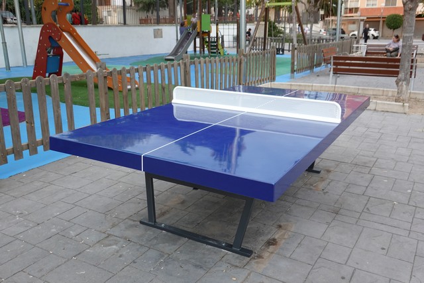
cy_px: 142
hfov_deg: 55.8
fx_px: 401
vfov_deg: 38.9
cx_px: 212
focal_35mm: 34
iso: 320
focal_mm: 12.51
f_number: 3.5
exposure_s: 1/40
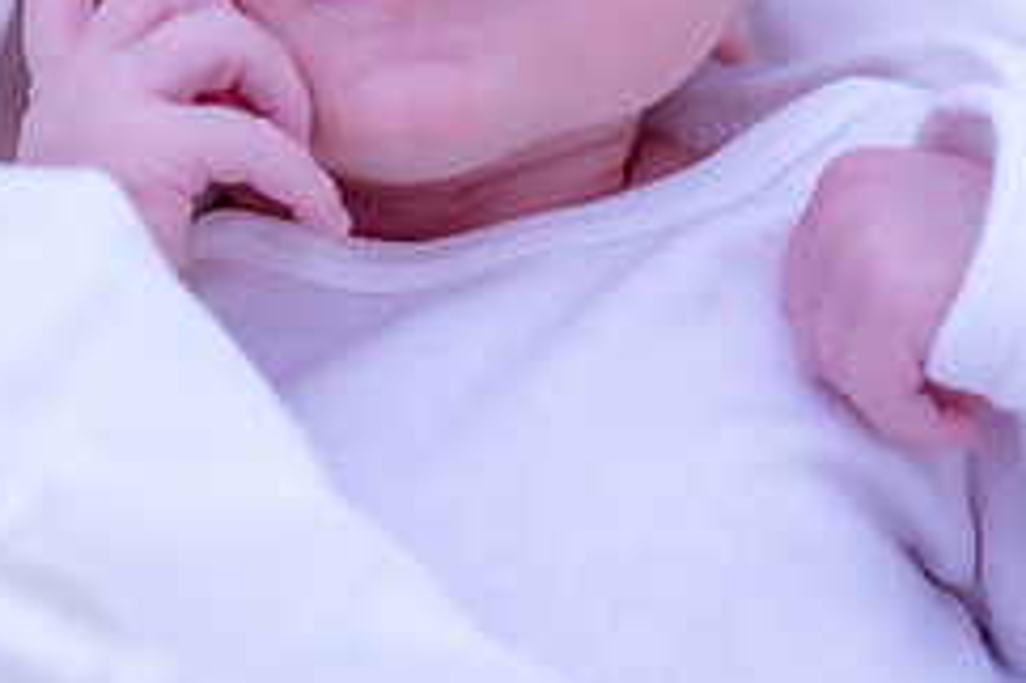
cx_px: 390
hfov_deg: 17.1
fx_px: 3418
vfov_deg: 11.2
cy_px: -74
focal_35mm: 120
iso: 1250
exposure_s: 1/90
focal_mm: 50
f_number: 3.5
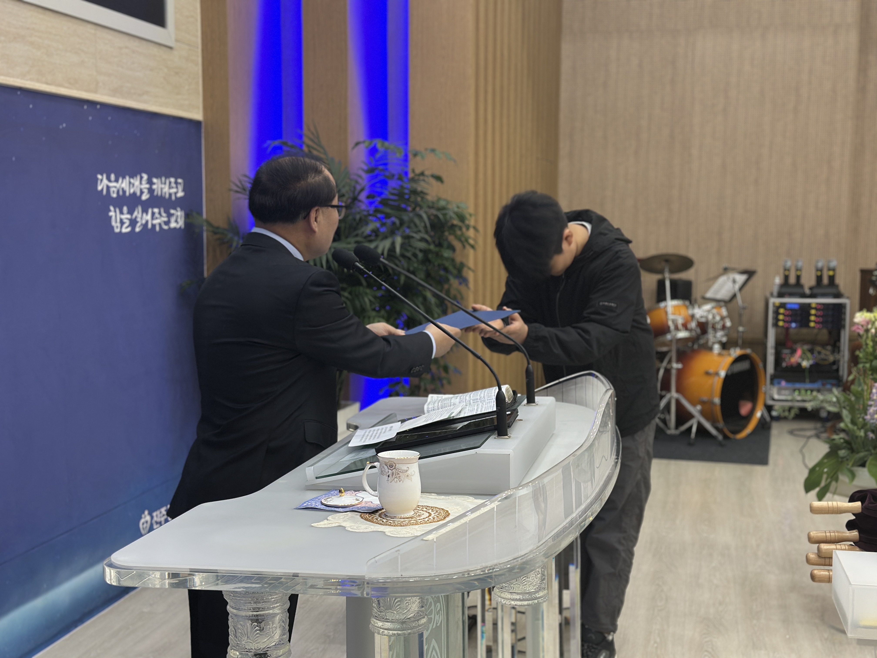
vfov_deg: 30.3
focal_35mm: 48
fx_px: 1216
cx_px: 438
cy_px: 329
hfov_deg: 39.7
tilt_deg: -5.6
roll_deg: -0.1
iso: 160
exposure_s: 1/120
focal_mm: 6.86
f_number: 1.78
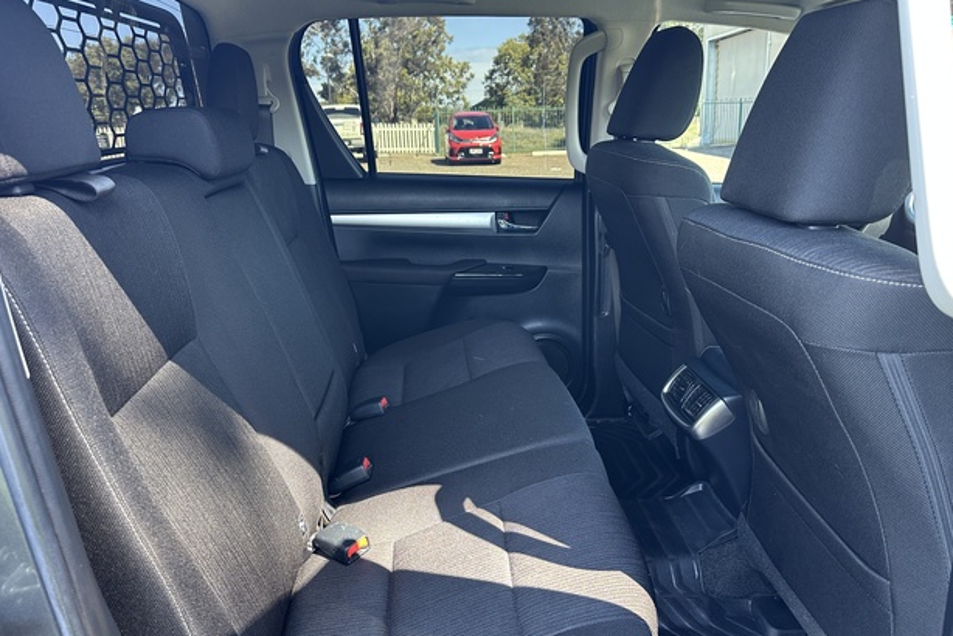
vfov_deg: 49.6
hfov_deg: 69.4
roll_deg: +1.6
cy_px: 326
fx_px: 689
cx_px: 481
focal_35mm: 26
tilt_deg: -15.0
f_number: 1.78
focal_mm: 6.86
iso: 250
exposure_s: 1/93
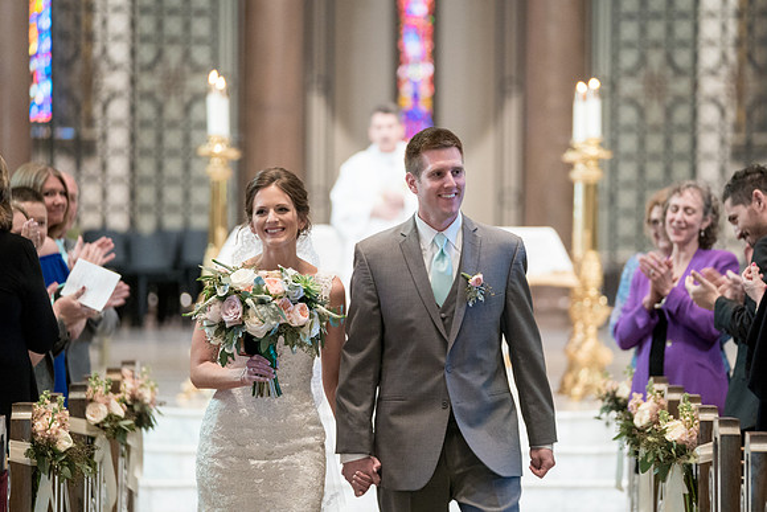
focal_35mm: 177
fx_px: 3770
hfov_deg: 11.6
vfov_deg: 7.8
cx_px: 437
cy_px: 291
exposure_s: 1/100
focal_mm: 155
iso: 2000
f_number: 2.8
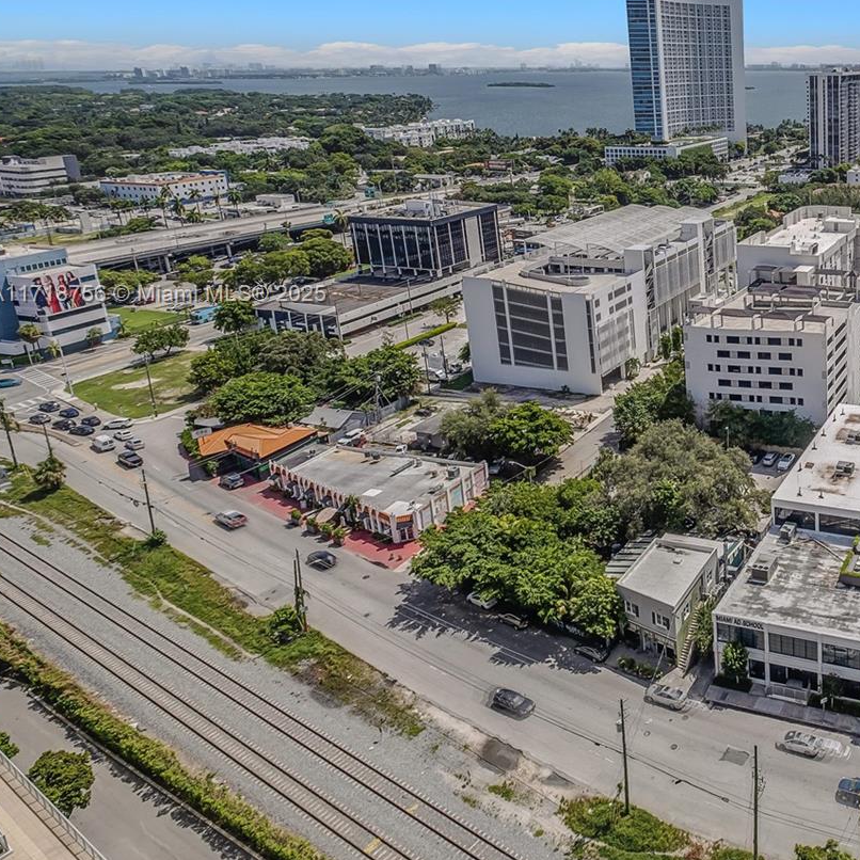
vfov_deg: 57.9
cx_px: 839
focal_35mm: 27
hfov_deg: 49.5
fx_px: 759
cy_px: 296
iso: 800
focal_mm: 10.5
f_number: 8
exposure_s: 1/4000
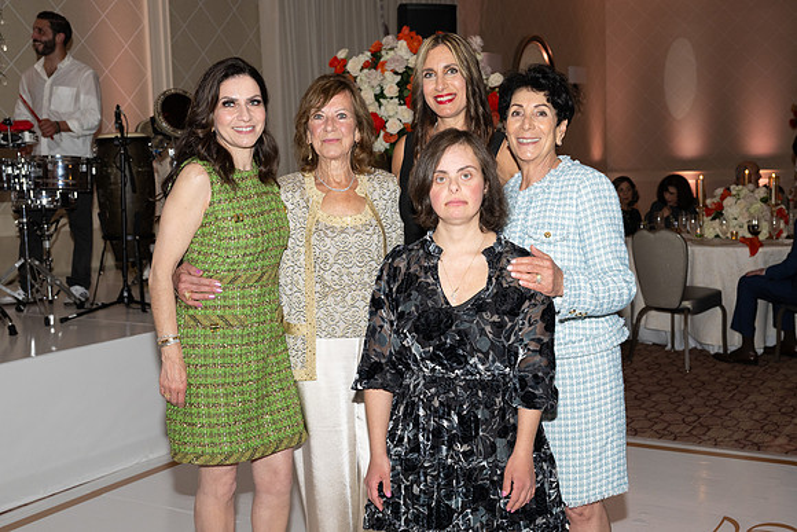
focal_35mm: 44
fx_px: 969
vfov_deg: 30.7
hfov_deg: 44.6
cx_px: 436
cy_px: 266
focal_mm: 40
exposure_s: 1/100
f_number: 5.6
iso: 800
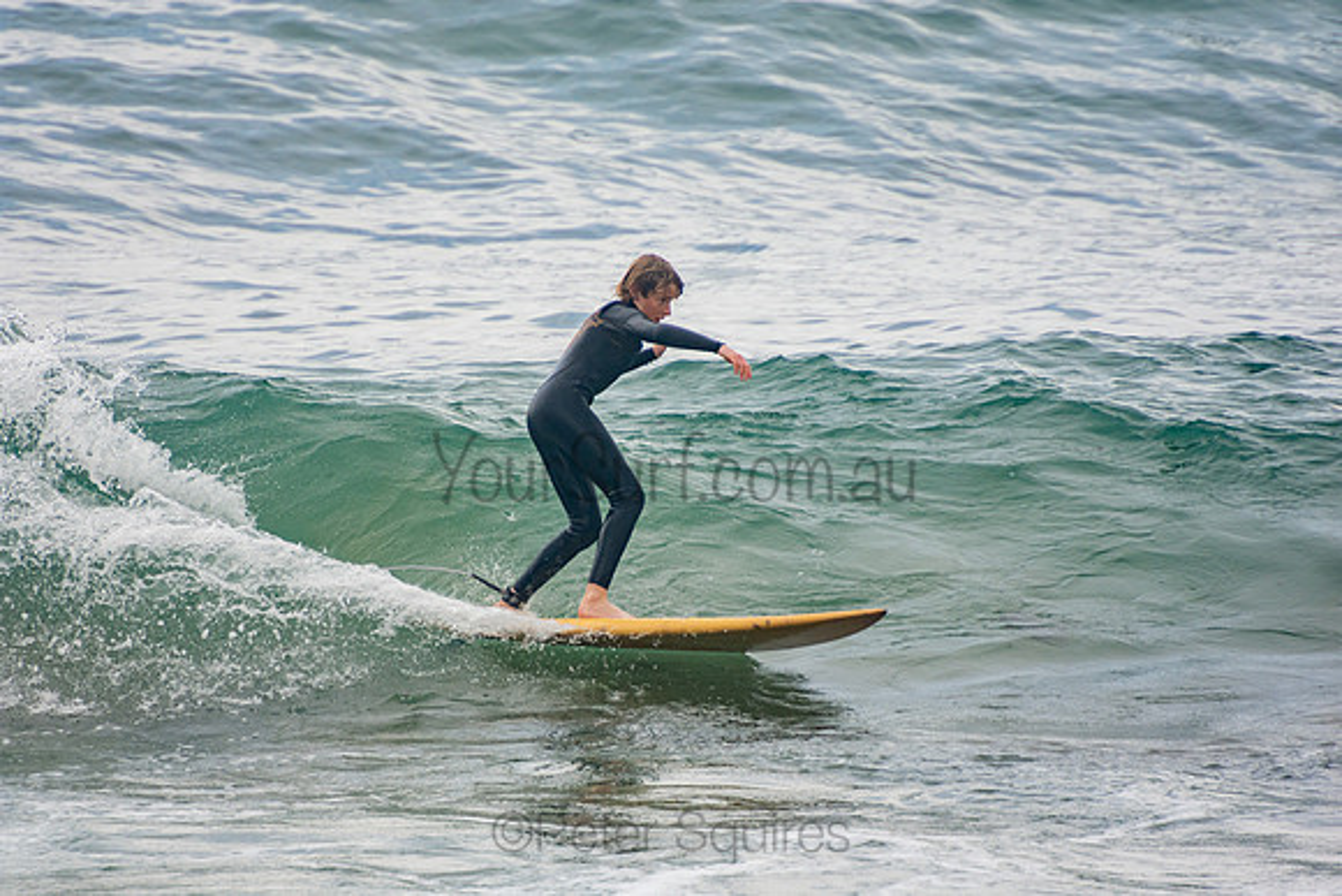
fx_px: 22371
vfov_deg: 2.3
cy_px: 448
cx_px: 671
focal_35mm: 600
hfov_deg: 3.4
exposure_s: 1/1250
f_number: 5.6
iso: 280
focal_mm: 400
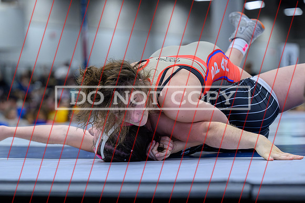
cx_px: 148
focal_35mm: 130
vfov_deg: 10.5
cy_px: 139
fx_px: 1102
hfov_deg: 15.8
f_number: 2.8
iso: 4000
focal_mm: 94
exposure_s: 1/400
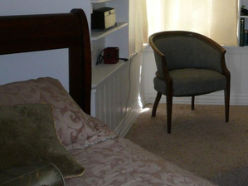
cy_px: 25
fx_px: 430
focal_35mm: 60
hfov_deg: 29.5
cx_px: 262
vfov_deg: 23.8
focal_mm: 4.6
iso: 100
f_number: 2.8
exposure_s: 1/60
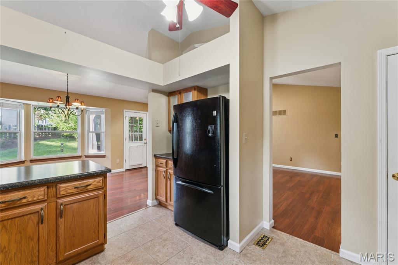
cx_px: 199
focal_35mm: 15
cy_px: 132
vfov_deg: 76.2
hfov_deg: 99.3
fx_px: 169
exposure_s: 1/2
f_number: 13
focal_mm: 15.3
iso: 320
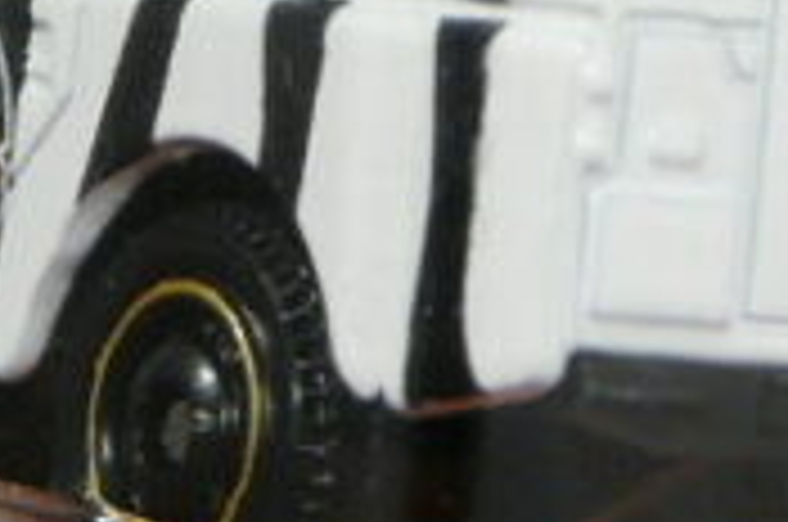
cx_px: 306
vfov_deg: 2.4
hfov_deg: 3.7
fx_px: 12345
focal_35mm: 565
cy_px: -90
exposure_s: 1/50
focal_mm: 16.2
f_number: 3.6
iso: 160
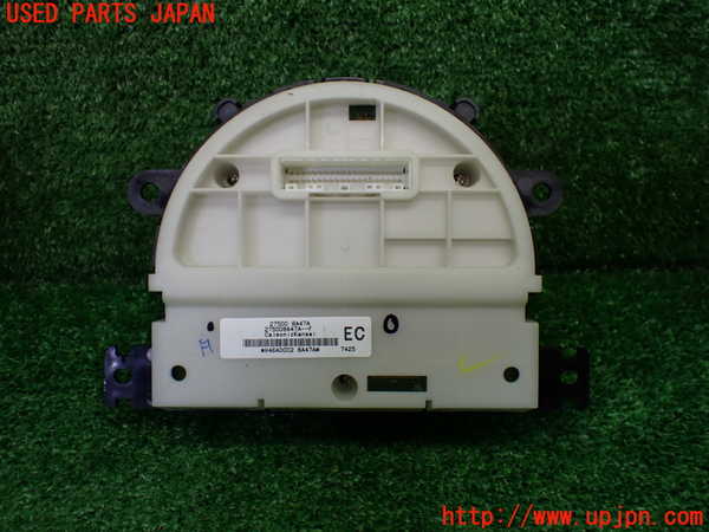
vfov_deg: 46.8
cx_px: 354
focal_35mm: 30
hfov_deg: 60.0
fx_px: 614
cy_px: 266
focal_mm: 5.4
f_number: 2.3
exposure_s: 1/125
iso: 160
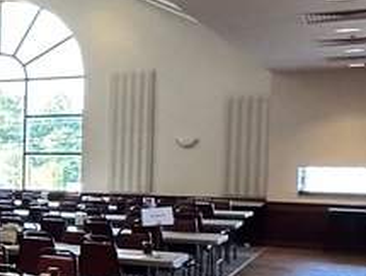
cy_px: 181
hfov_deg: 18.6
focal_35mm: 78
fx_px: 826
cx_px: -317
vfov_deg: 18.9
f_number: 2.2
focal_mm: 2.22
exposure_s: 1/60
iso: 400
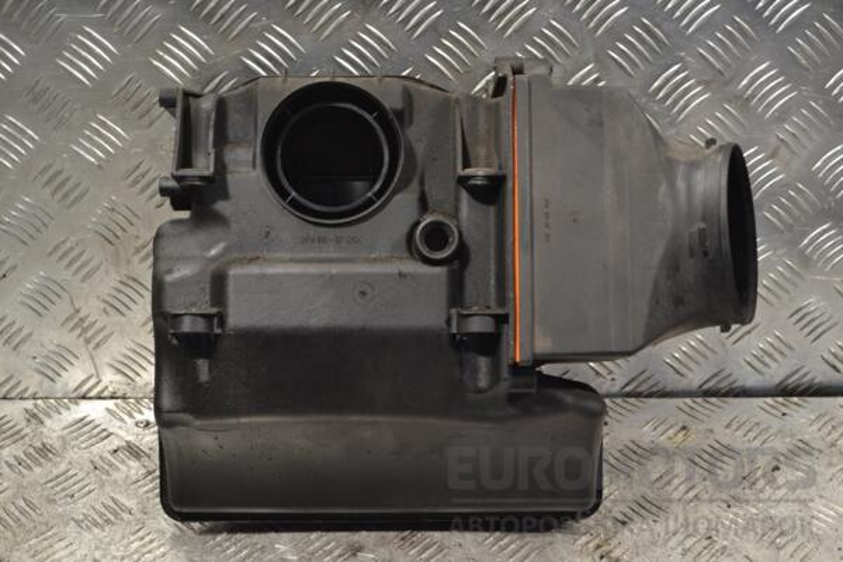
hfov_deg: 35.1
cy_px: 281
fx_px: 1335
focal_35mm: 57
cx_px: 422
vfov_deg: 23.8
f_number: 5
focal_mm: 38
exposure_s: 1/60
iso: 500
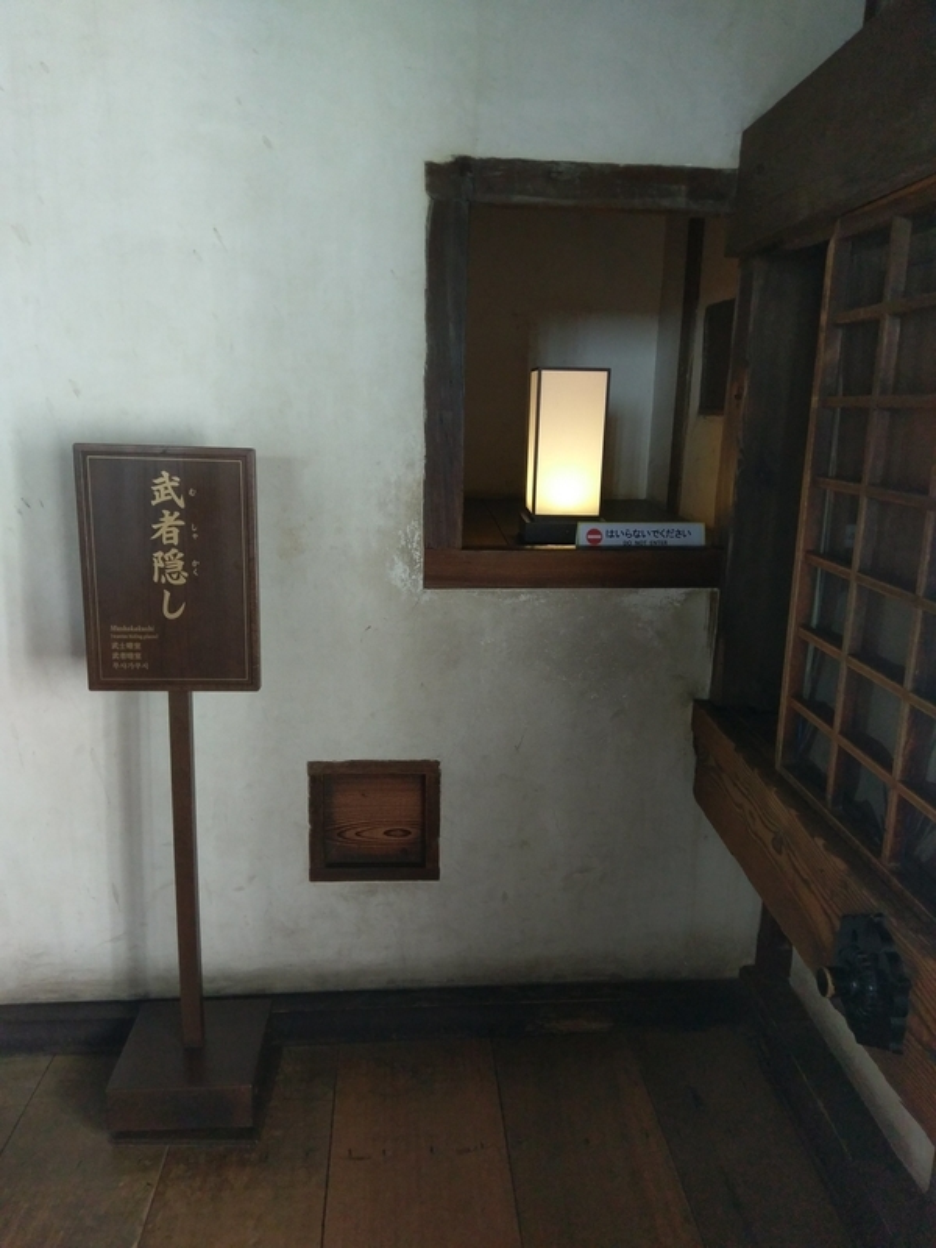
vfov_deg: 67.3
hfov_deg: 53.1
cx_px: 468
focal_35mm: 26
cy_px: 624
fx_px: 937
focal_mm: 4.58
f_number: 1.8
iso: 400
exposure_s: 1/24
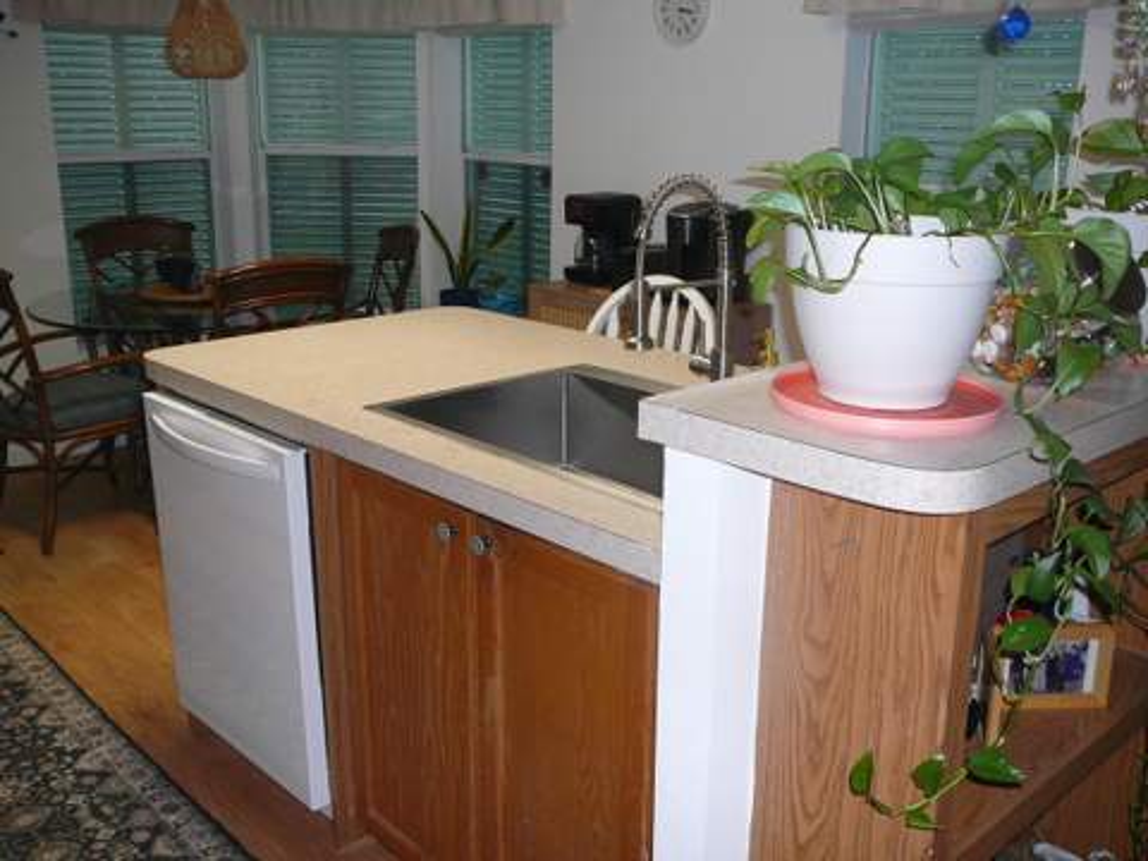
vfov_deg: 40.7
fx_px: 1161
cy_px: 430
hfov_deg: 52.6
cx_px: 574
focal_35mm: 35
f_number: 2.8
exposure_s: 1/30
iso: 125
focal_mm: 5.2
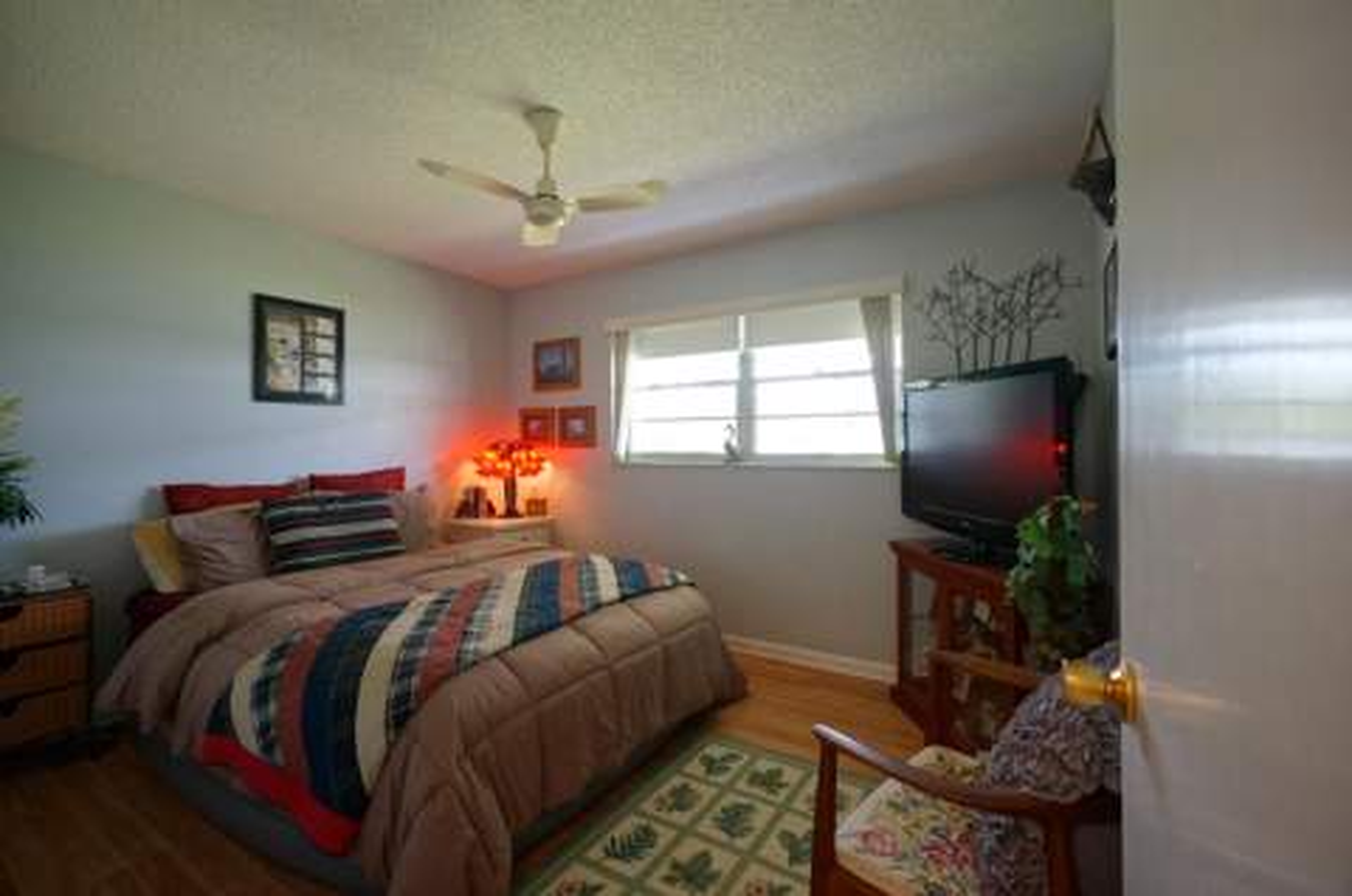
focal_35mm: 15
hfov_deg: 100.5
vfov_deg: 77.1
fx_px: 562
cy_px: 448
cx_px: 676
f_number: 8
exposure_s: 1/60
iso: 3200
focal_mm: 10
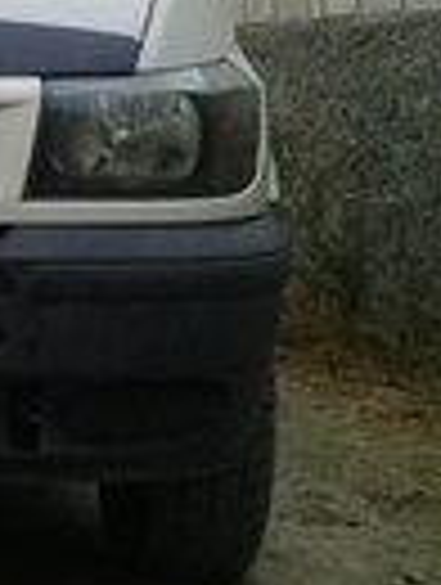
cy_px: 104
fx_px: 1998
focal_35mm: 118
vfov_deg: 16.5
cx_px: -364
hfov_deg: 11.6
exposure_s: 1/245
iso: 50
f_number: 2.2
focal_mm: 3.3
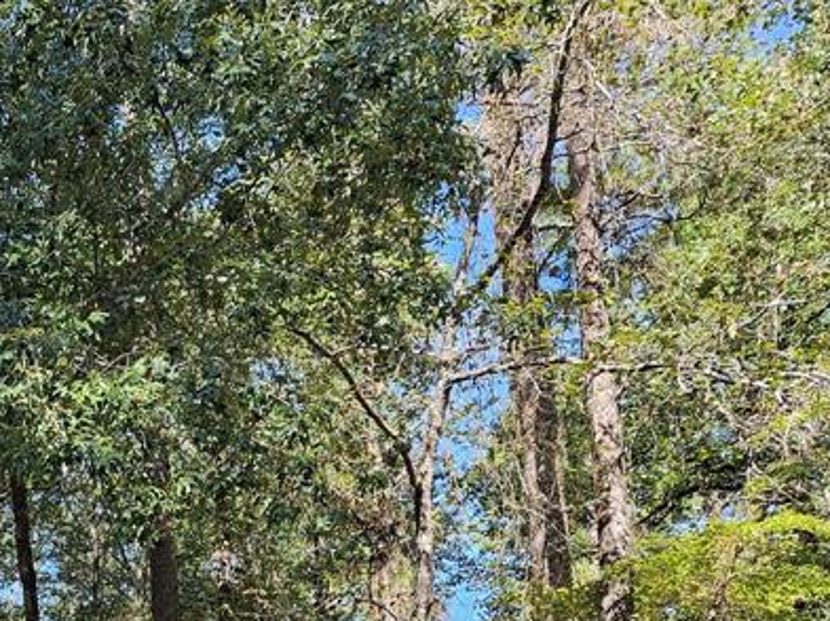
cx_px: -177
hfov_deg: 28.0
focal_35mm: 60
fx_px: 1437
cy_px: 708
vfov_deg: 22.8
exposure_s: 1/313
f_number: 1.8
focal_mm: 5.4
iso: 25
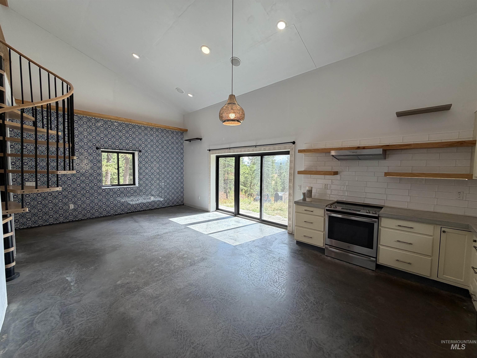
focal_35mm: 14
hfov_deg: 102.1
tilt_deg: -3.4
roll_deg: -0.5
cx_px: 238
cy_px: 179
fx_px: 193
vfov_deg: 85.7
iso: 64
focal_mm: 2.22
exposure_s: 1/120
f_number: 2.2
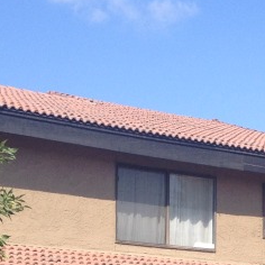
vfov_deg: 12.7
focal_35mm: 134
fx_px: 1161
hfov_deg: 12.9
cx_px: 248
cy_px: 327
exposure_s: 1/1151
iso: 50
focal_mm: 4.28
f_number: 2.4
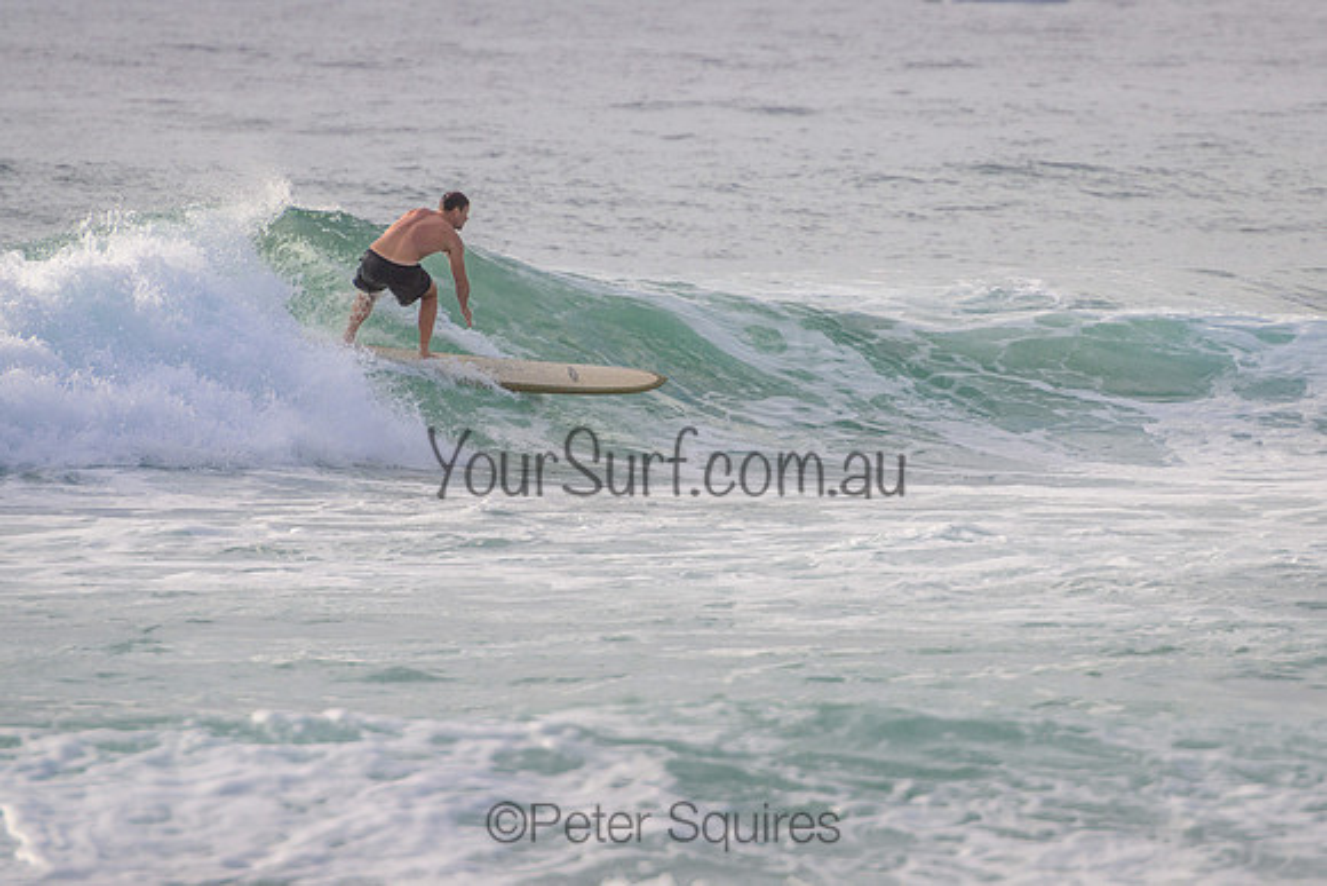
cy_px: 280
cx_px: 828
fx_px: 20284
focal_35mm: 550
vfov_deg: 2.5
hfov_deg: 3.7
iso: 280
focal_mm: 400
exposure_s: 1/2000
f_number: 5.6
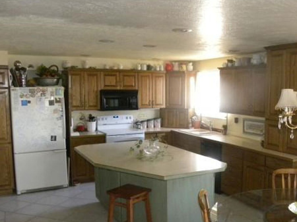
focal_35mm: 37
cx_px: 189
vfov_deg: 38.5
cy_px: 129
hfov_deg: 49.6
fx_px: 317
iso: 400
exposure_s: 1/72
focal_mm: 4.6
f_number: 2.8
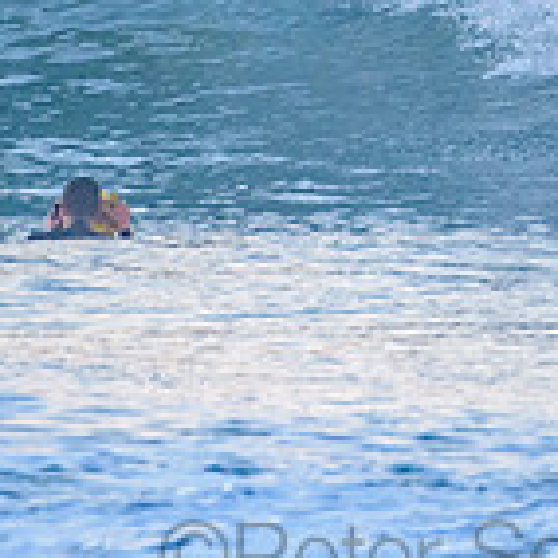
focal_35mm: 1733
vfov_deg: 1.0
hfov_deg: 1.0
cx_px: 464
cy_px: -96
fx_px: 31605
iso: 3200
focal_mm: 500
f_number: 5.6
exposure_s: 1/500
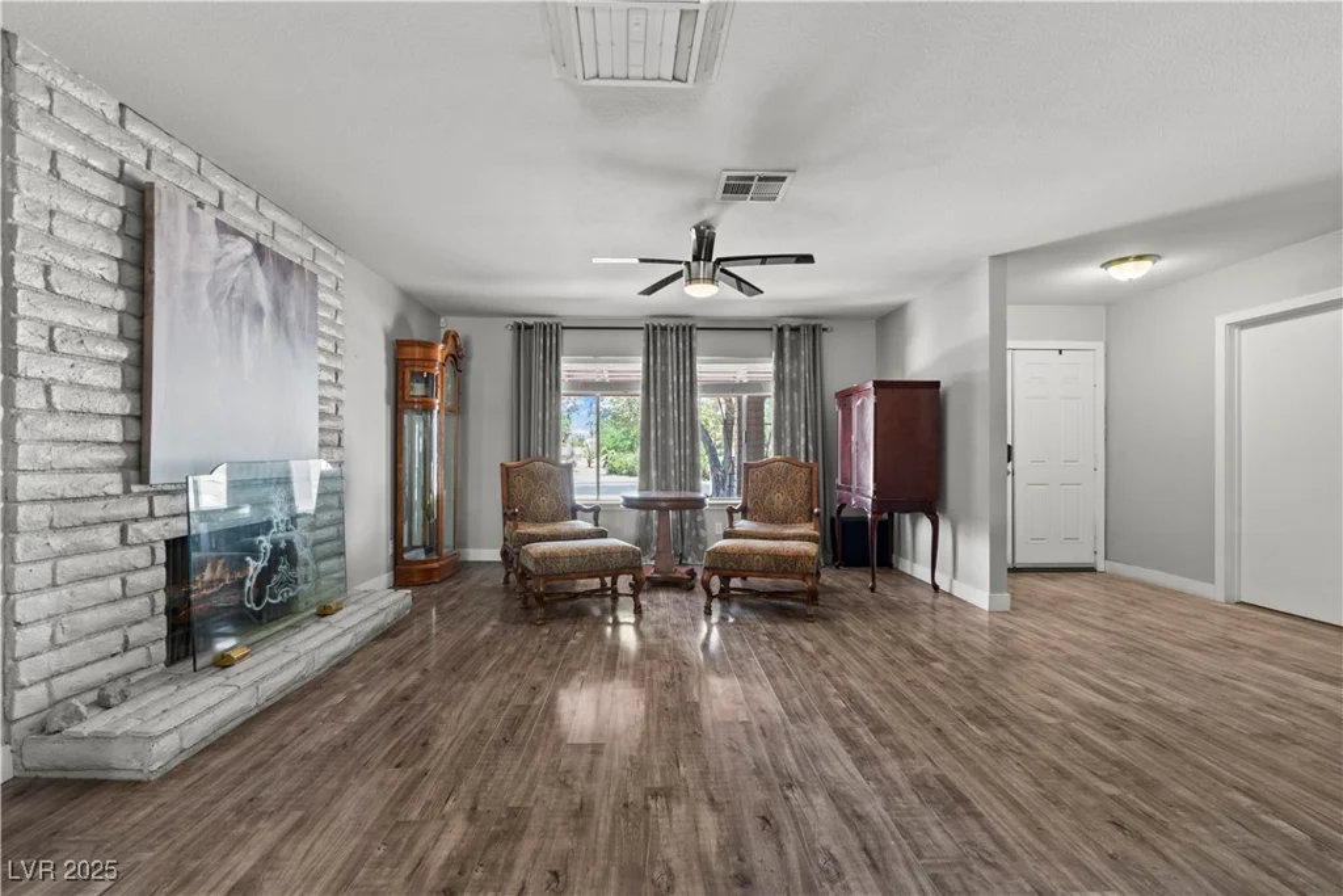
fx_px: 597
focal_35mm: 16
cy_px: 448
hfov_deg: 96.7
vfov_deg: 73.8
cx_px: 672
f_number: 9
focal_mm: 16
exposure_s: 6
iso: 200
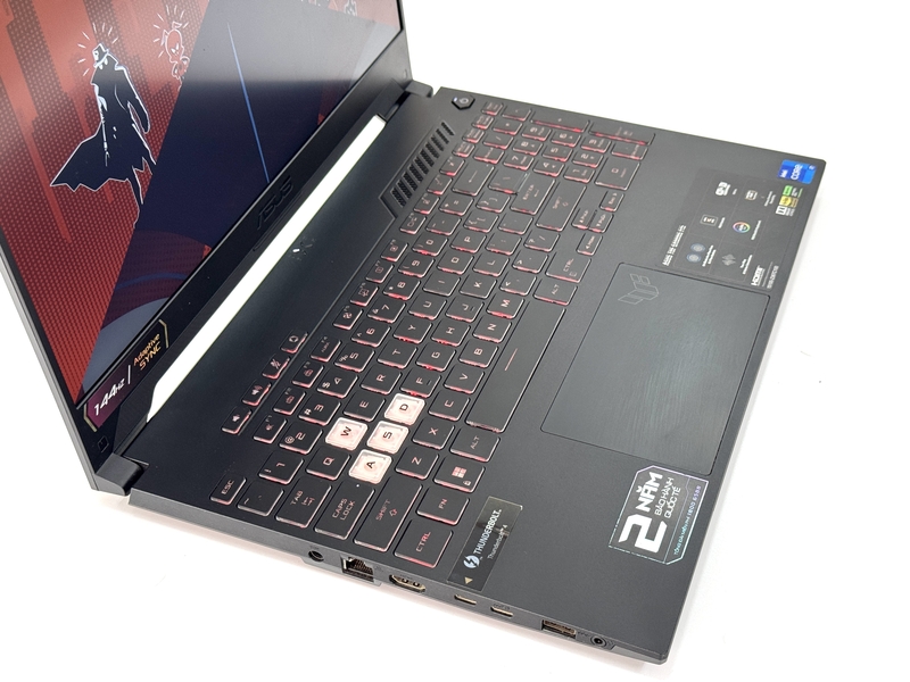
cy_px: 341
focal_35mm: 48
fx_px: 1262
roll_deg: +3.1
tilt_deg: -42.2
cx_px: 455
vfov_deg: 30.3
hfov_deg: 39.7
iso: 100
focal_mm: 6.76
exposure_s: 1/100
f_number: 1.78
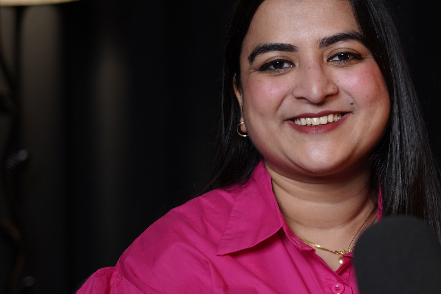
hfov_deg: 15.9
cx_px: 395
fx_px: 1556
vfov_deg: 10.8
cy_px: 203
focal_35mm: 127
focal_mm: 50
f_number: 1.8
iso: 125
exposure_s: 1/50
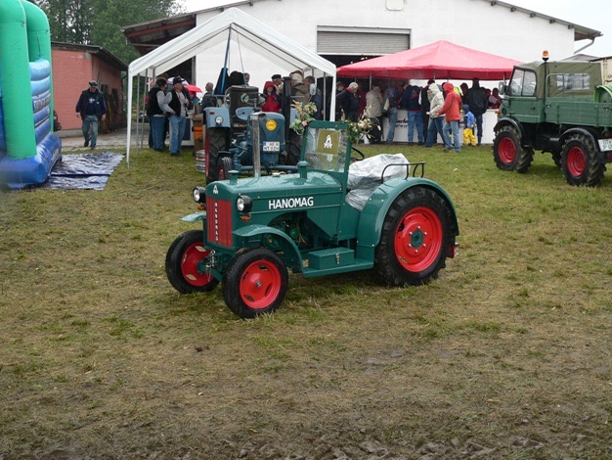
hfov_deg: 41.2
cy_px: 188
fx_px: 814
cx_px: 337
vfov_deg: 31.5
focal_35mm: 46
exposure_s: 1/100
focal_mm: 6
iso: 80
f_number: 2.8
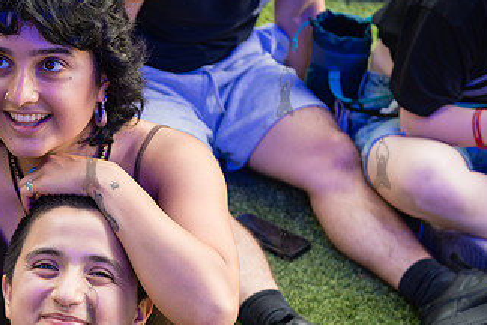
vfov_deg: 12.6
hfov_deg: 18.5
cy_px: 195
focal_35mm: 109
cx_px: 54
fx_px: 1474
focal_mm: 50
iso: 1000
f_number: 3.5
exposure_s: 1/400
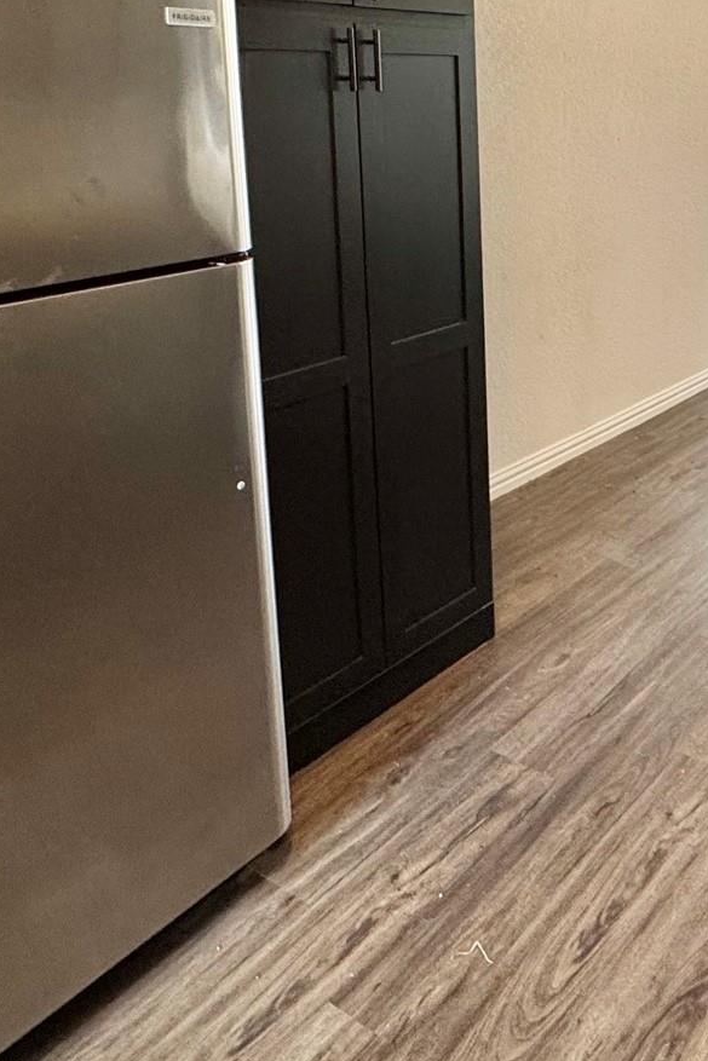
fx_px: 1003
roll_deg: +1.4
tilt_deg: -7.2
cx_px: 691
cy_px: 241
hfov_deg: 35.5
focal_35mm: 34
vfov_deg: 52.8
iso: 250
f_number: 2.2
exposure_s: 1/60
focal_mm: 2.22
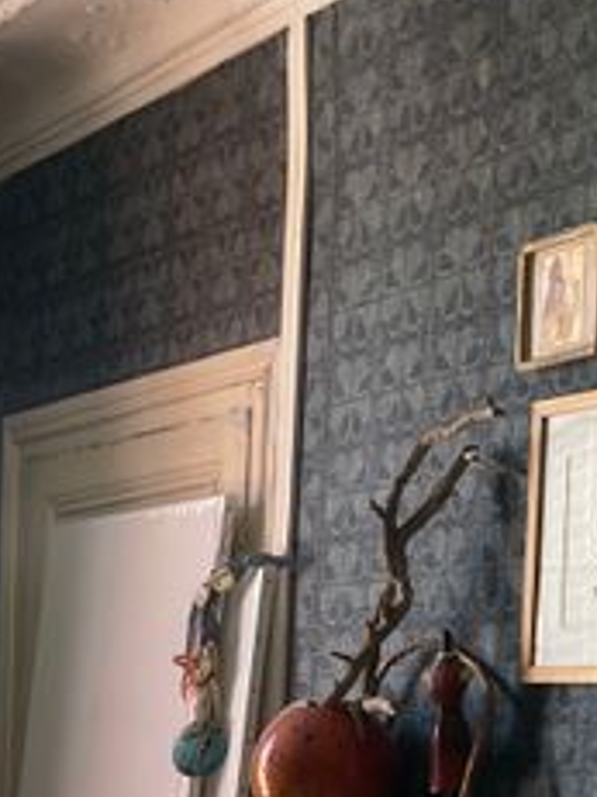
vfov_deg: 20.2
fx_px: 2071
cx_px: -93
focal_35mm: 90
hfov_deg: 15.9
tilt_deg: -6.9
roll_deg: -0.9
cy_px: 997
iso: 125
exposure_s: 1/121
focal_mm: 4.2
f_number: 1.6
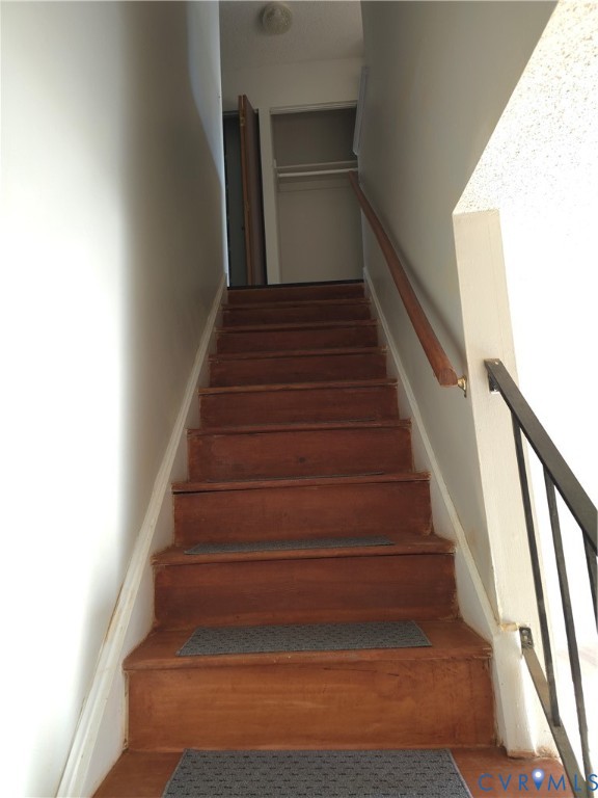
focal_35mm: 23
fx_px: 530
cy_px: 399
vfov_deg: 73.9
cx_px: 299
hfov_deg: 58.9
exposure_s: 1/60
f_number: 1.7
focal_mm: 6.3
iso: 125
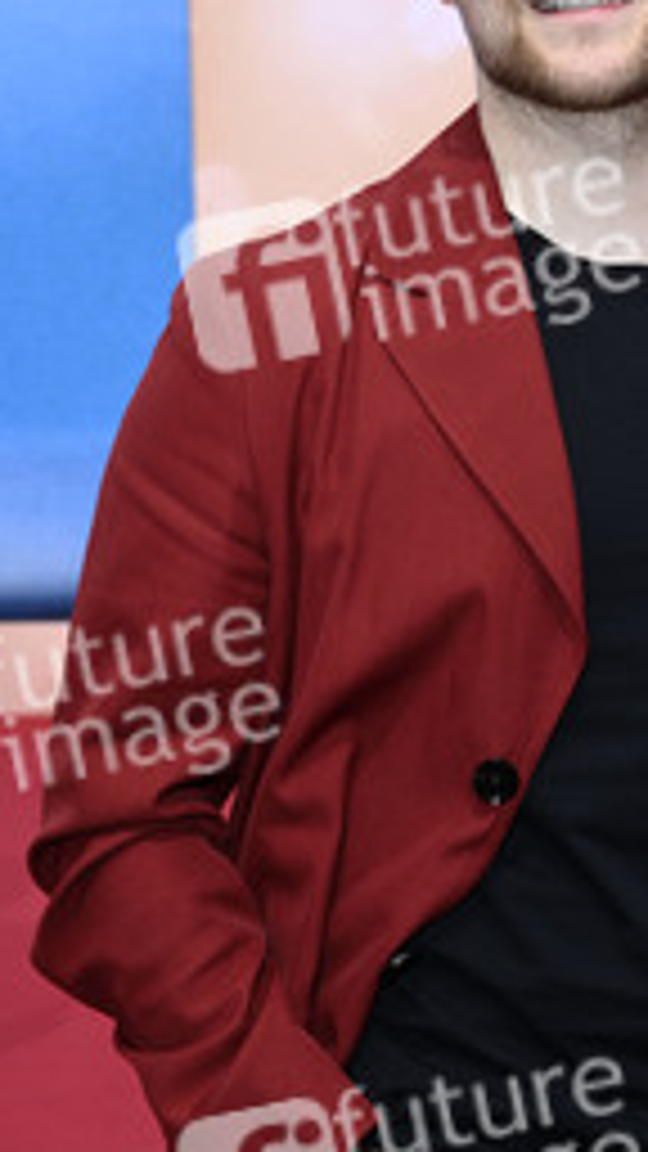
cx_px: 540
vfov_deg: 22.4
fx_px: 2902
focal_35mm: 95
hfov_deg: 12.7
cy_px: 490
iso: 400
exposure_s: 1/250
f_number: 6.3
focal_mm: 58
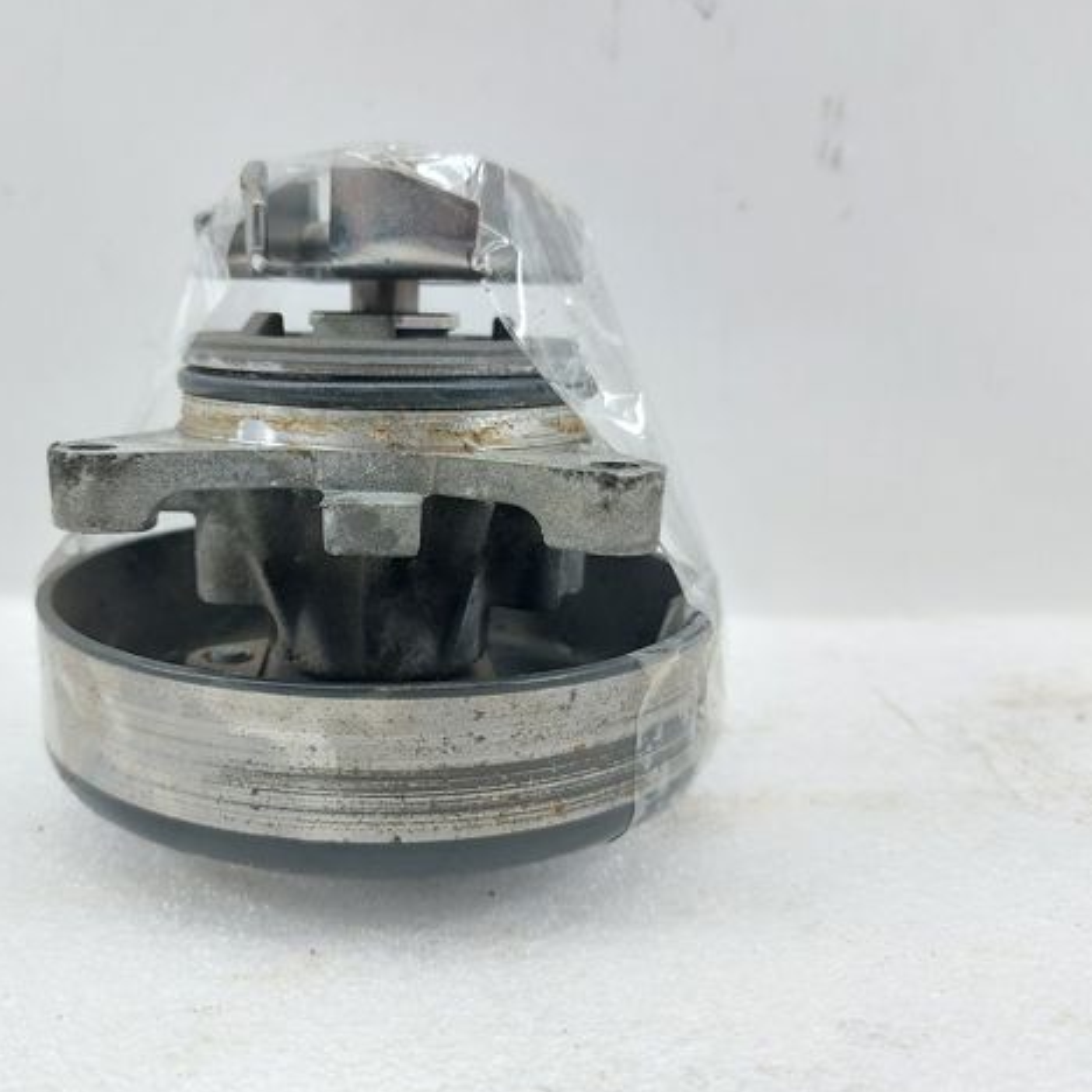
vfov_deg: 55.6
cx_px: 399
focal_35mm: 29
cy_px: 550
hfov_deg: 54.9
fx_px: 1035
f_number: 1.8
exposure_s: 1/50
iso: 160
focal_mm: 5.23
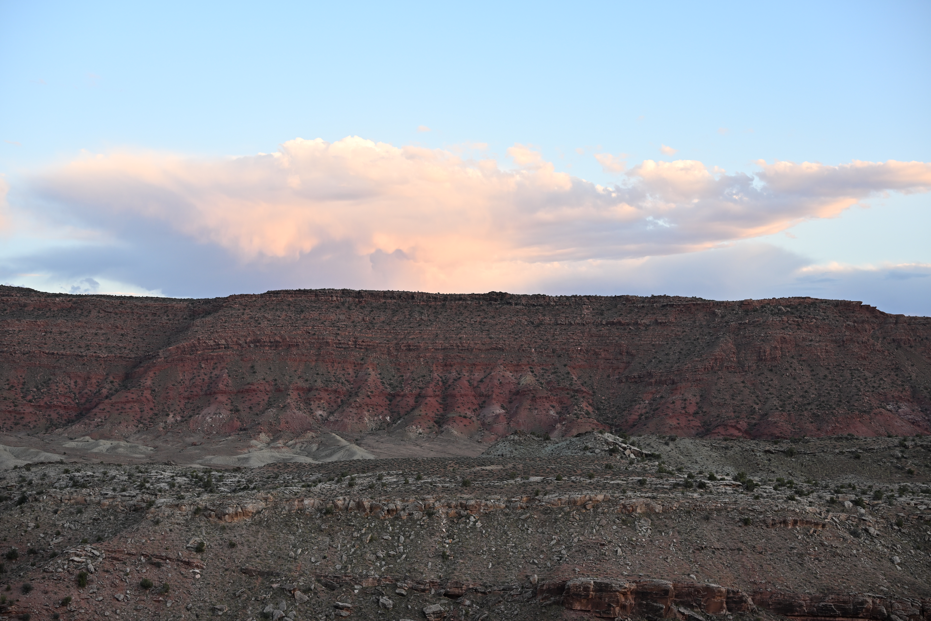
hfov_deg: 39.6
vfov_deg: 27.0
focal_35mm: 50
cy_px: 310
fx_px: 1293
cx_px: 466
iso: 360
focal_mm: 50
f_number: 4
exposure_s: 1/250
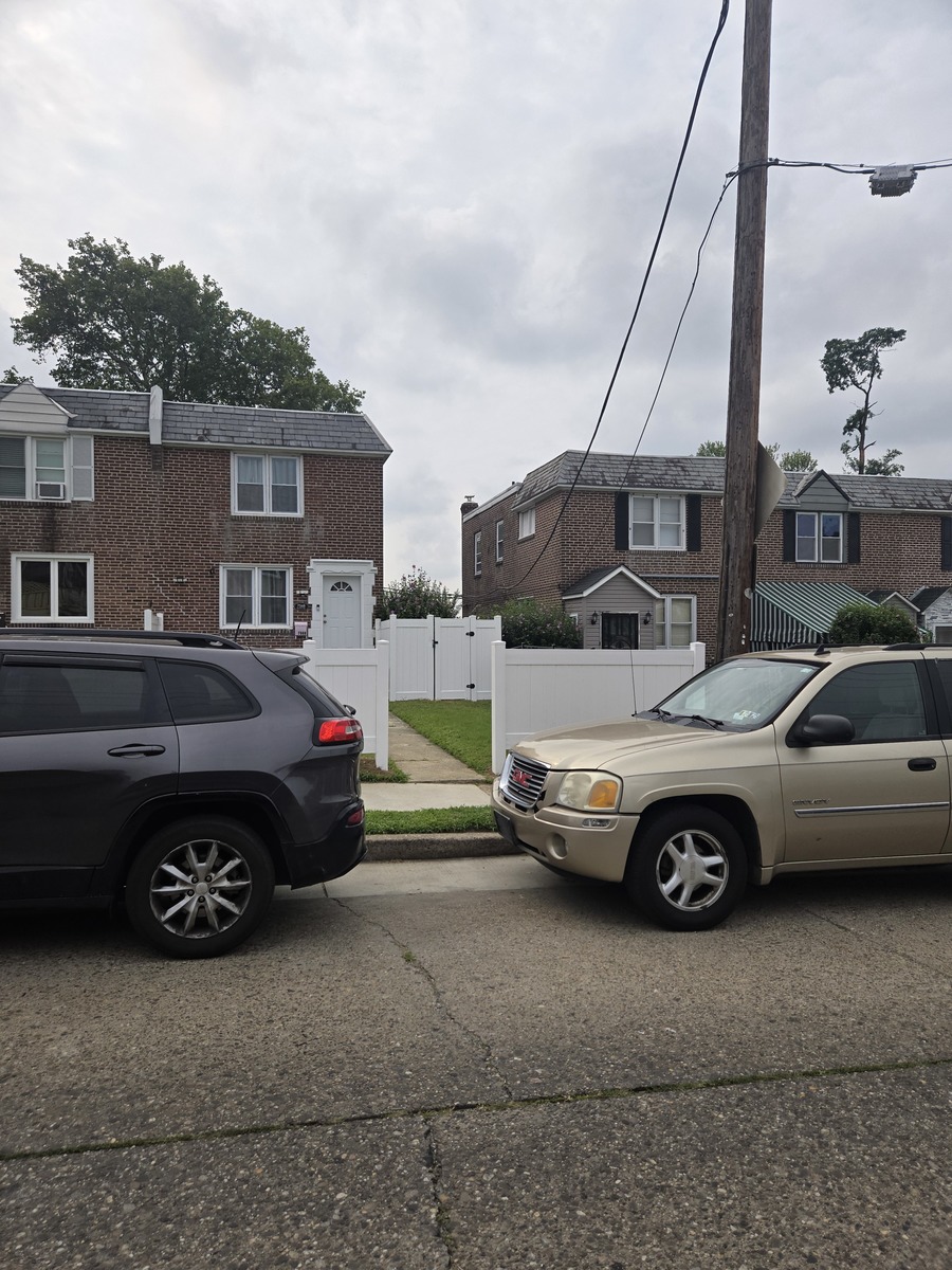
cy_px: 635
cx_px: 476
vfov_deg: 73.9
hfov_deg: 58.9
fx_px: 843
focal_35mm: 23
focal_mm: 5.4
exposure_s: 1/2105
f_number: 1.8
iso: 25
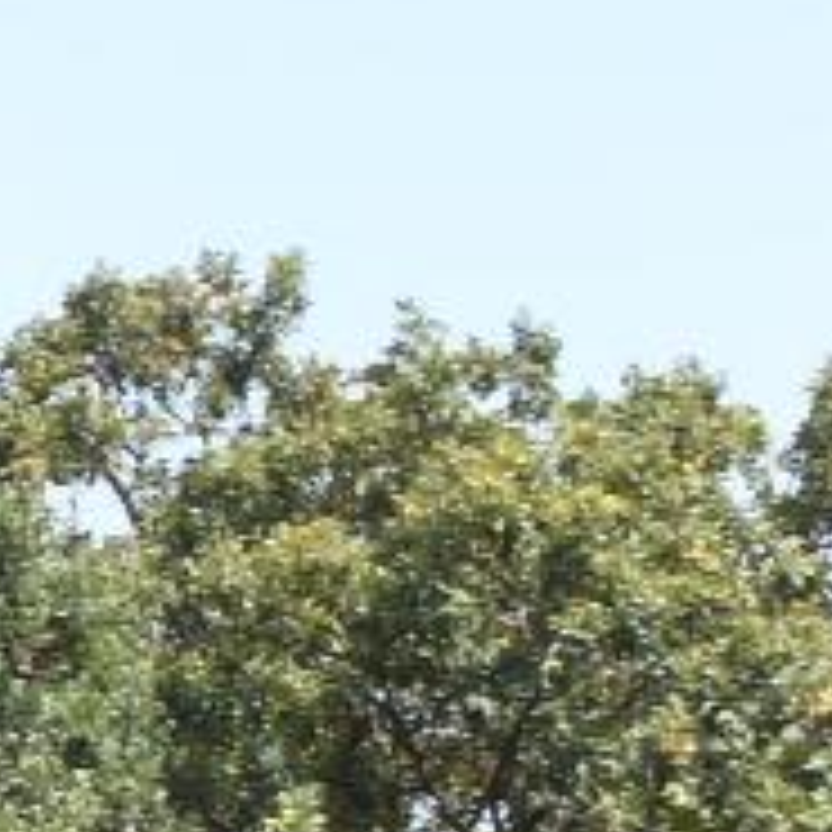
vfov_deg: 7.0
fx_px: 6662
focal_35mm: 245
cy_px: 1534
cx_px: -1686
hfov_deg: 6.5
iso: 200
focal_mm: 22
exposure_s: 1/125
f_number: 9
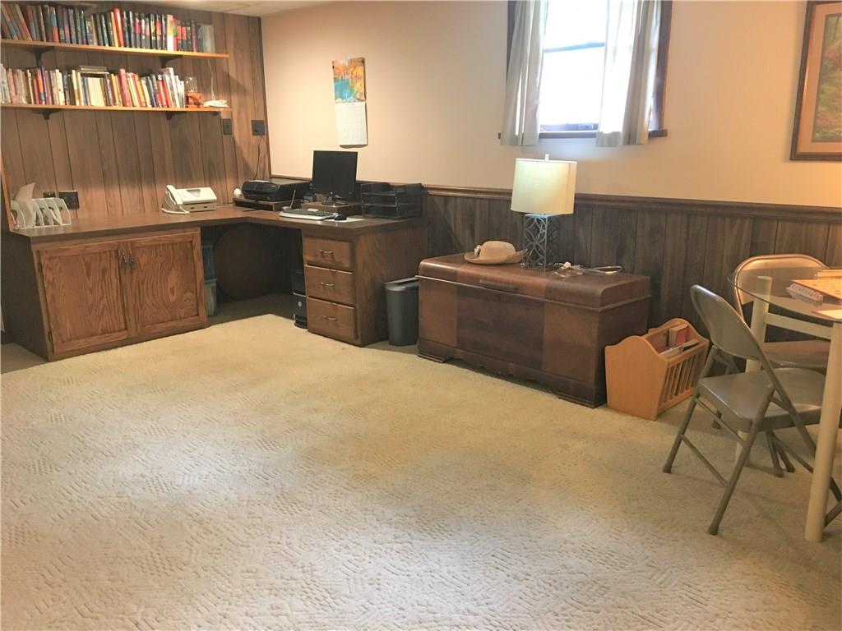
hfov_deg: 61.7
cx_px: 421
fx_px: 705
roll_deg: +1.5
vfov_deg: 48.2
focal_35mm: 29
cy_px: 316
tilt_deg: -14.8
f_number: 2.2
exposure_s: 1/17
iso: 200
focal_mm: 4.15
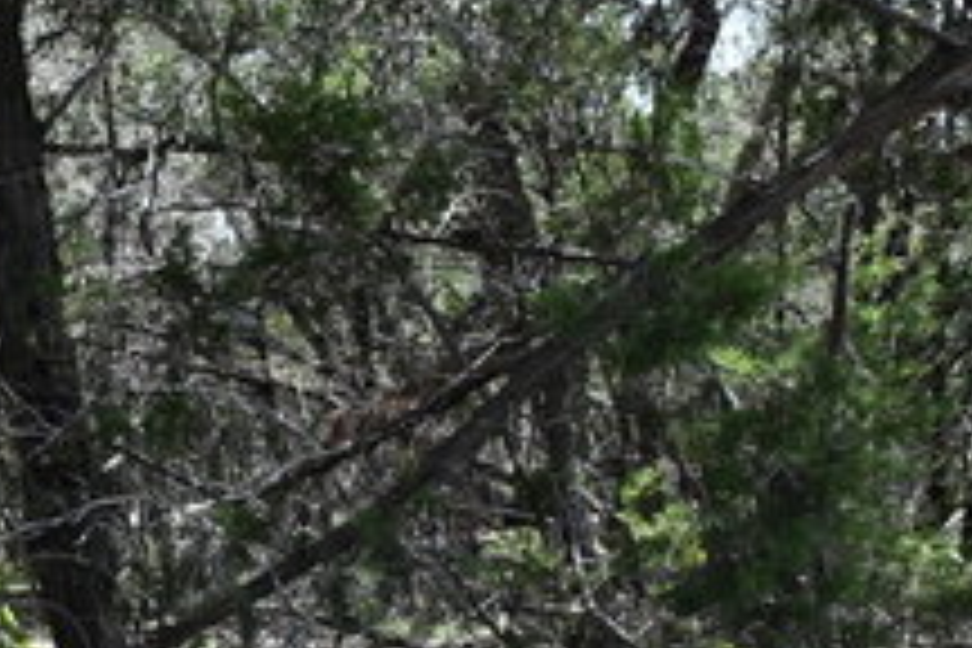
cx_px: 144
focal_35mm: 80
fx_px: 2160
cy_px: 720
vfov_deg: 16.5
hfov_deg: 24.8
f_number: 8
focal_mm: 18
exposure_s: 1/5000
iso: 6400
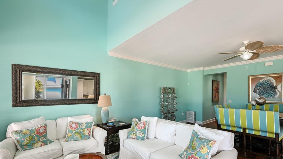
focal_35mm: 17
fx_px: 128
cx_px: 158
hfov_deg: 95.5
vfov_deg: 63.5
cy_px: 93
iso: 800
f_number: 8
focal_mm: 14
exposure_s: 1/50
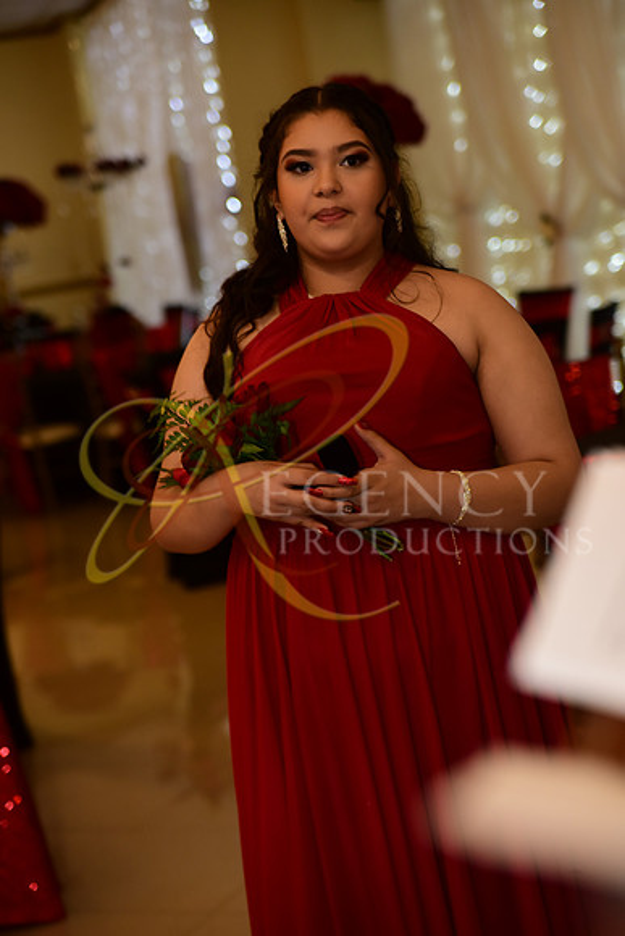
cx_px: 312
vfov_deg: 27.0
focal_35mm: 75
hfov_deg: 18.2
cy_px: 468
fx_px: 1952
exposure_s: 1/125
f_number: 3.5
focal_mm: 75
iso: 1000
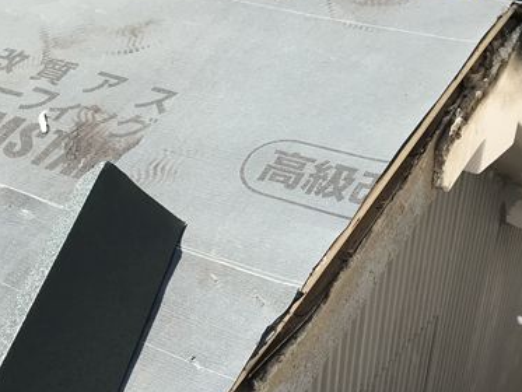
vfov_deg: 26.3
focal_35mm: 54
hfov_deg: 35.5
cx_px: 274
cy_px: 336
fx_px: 815
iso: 20
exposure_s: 1/1198
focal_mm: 3.99
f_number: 1.8
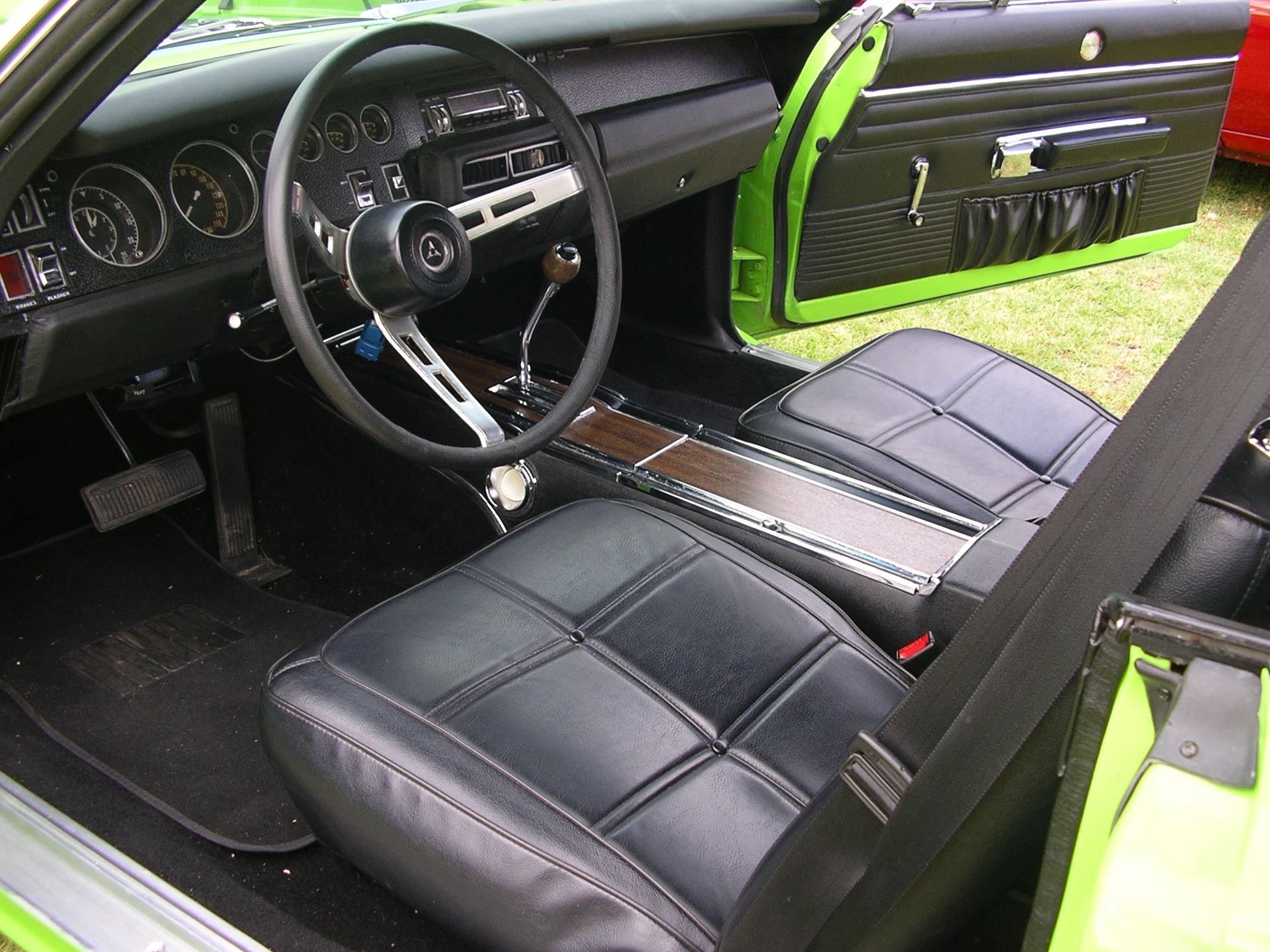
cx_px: 620
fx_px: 1467
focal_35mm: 40
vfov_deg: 36.0
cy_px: 480
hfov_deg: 46.8
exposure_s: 1/60
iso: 50
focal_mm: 5.8
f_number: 2.9
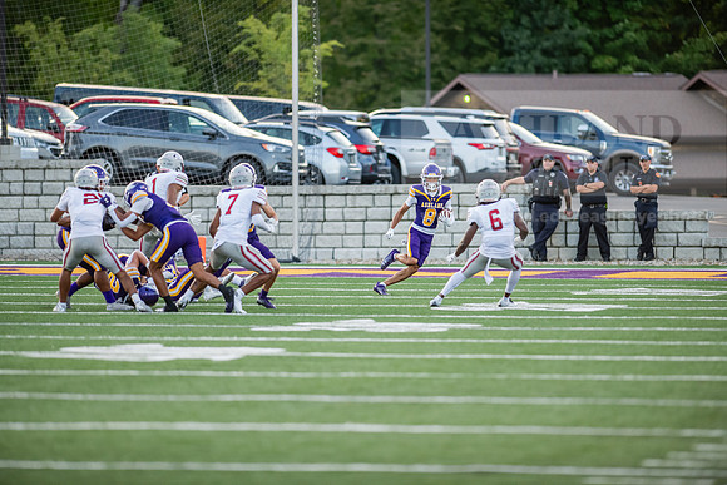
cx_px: 364
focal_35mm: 300
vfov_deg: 4.6
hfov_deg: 6.9
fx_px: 6059
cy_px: 242
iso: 1250
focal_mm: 300
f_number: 3.2
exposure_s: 1/1000
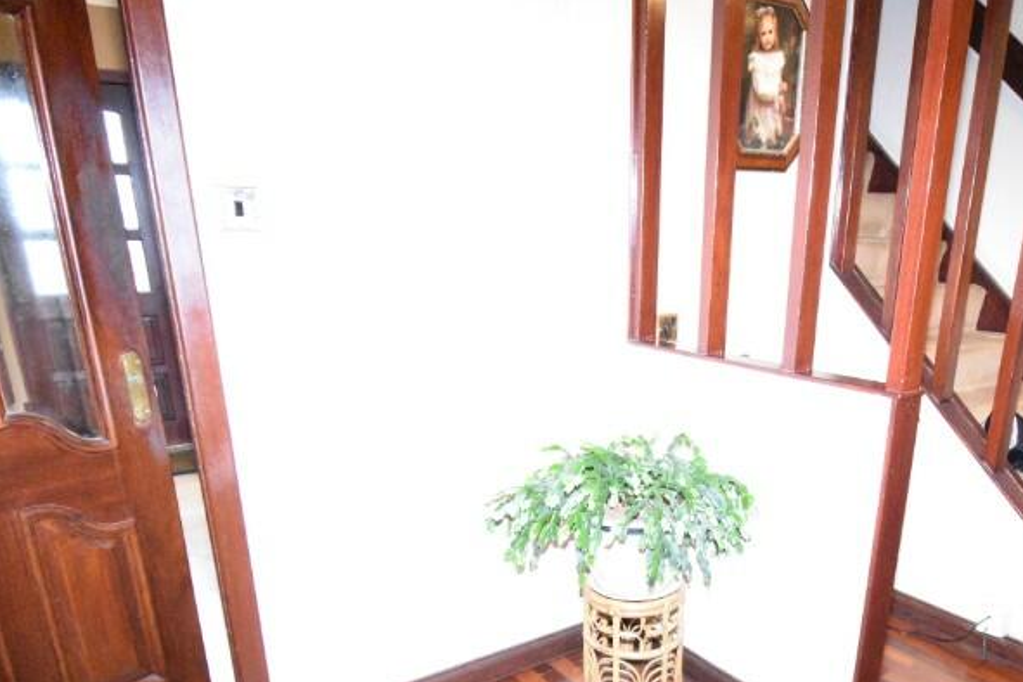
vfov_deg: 47.9
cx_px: 635
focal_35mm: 26
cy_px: 503
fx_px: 739
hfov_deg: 68.4
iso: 11400
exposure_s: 1/125
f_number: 4.5
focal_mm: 10
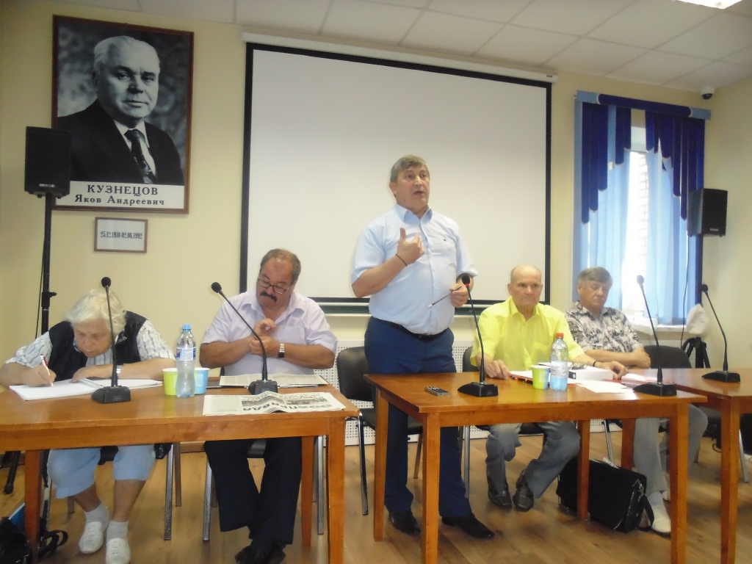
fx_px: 565
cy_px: 282
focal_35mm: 26
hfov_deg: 67.3
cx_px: 376
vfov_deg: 53.1
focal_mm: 4.6
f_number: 3.5
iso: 400
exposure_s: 1/30
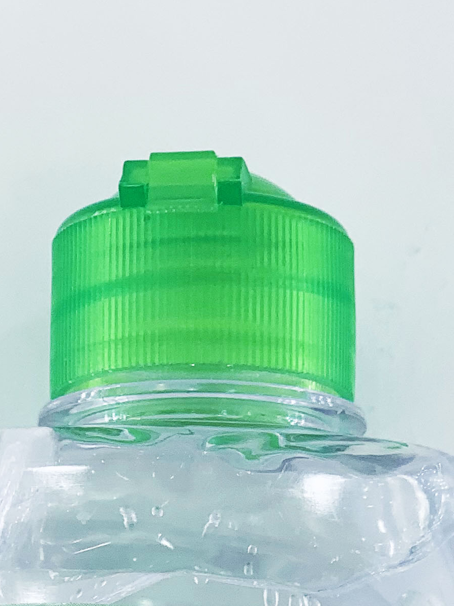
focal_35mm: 176
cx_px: 336
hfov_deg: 8.4
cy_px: 829
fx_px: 3078
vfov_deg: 10.9
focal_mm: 6
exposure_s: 1/197
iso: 16
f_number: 2.4
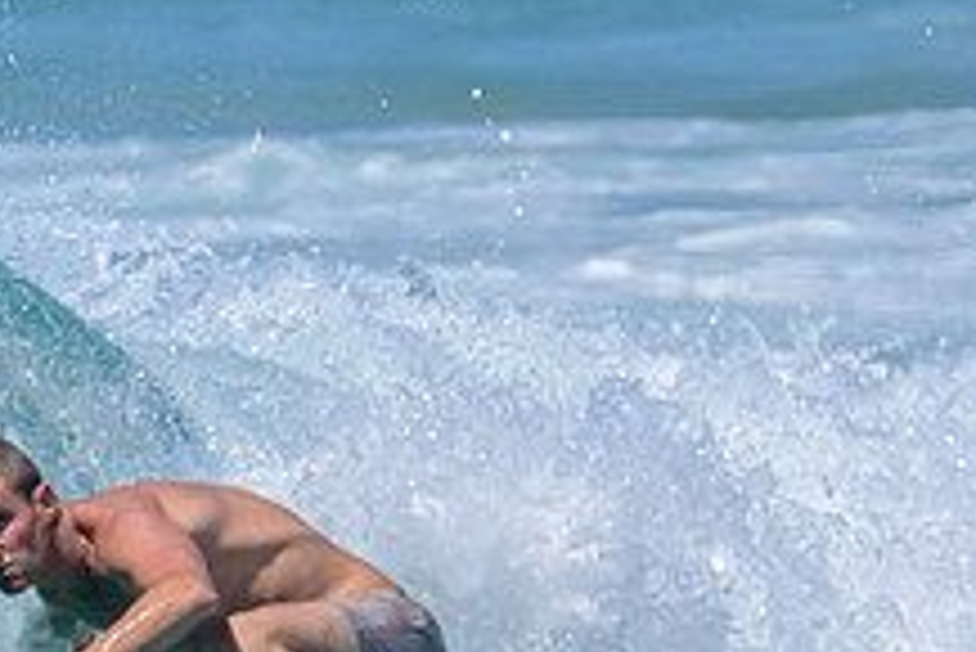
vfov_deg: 0.5
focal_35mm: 2907
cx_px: 153
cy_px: 500
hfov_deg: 0.7
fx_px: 78862
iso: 1400
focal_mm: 800
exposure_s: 1/2000
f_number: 16
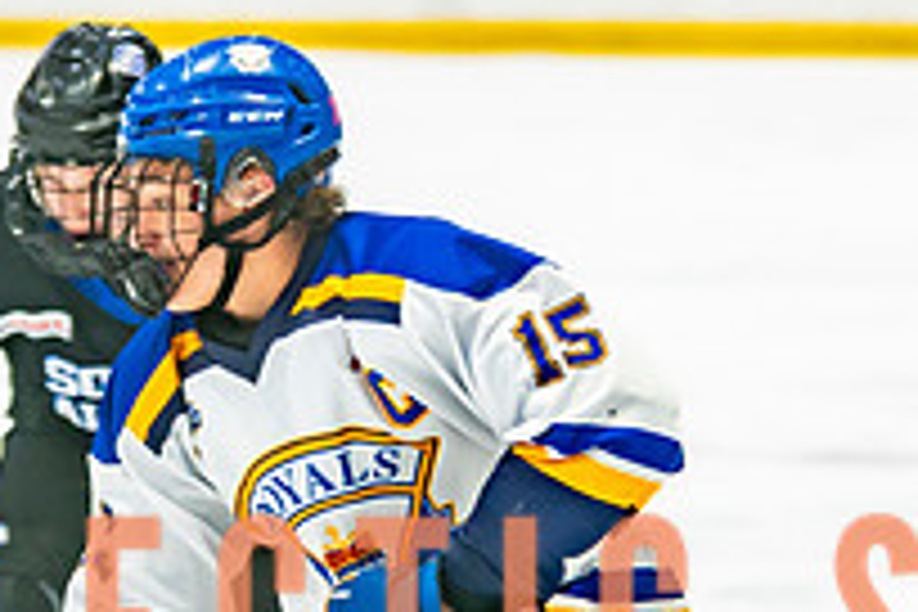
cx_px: 540
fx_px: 12239
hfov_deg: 4.3
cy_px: 424
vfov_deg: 2.9
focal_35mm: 480
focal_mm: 135
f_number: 2.8
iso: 640
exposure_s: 1/640
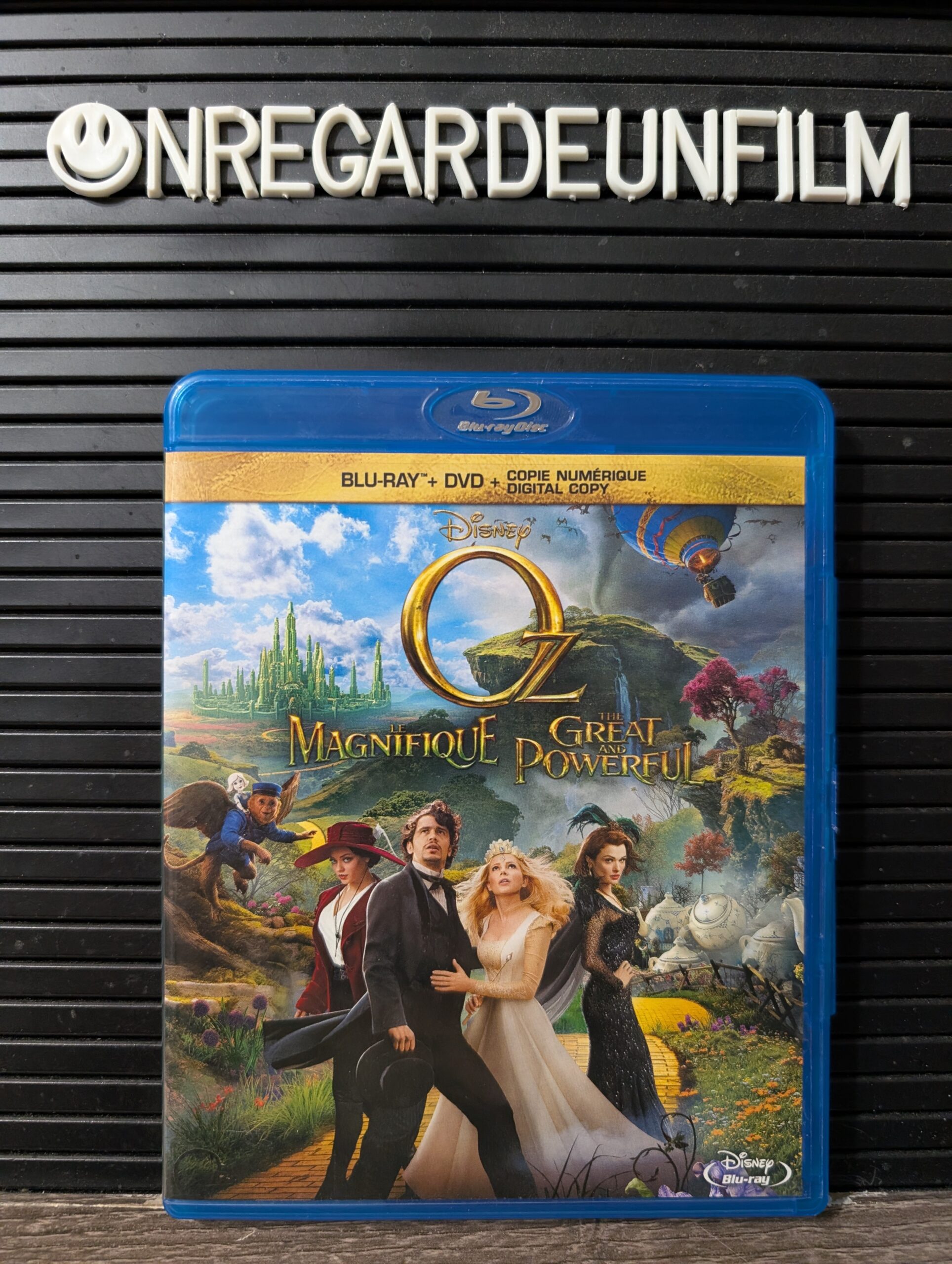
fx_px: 878
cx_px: 476
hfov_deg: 56.9
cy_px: 632
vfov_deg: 71.5
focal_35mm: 24
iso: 974
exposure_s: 1/120
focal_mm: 6.9
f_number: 1.68
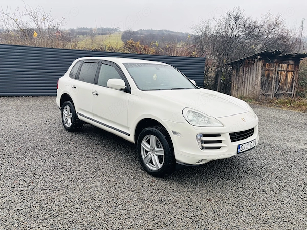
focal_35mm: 26
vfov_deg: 53.1
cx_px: 154
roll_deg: -2.6
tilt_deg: -12.0
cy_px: 115
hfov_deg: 67.3
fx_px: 231
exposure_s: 1/865
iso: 50
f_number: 1.6
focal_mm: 5.96
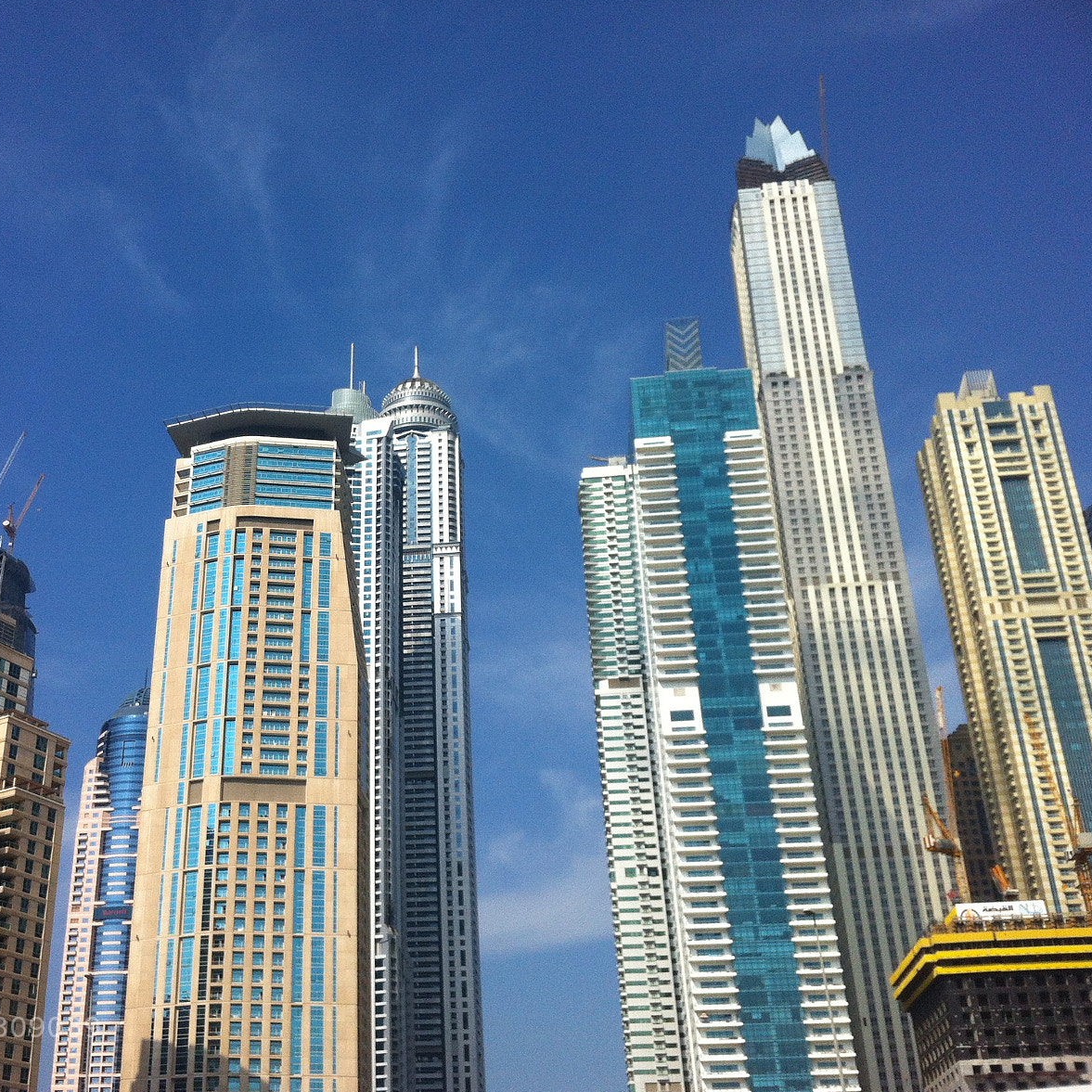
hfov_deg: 39.5
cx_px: 357
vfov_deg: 40.0
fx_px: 1499
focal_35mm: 42
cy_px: 546
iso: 80
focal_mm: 3.85
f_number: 2.8
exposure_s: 1/2155
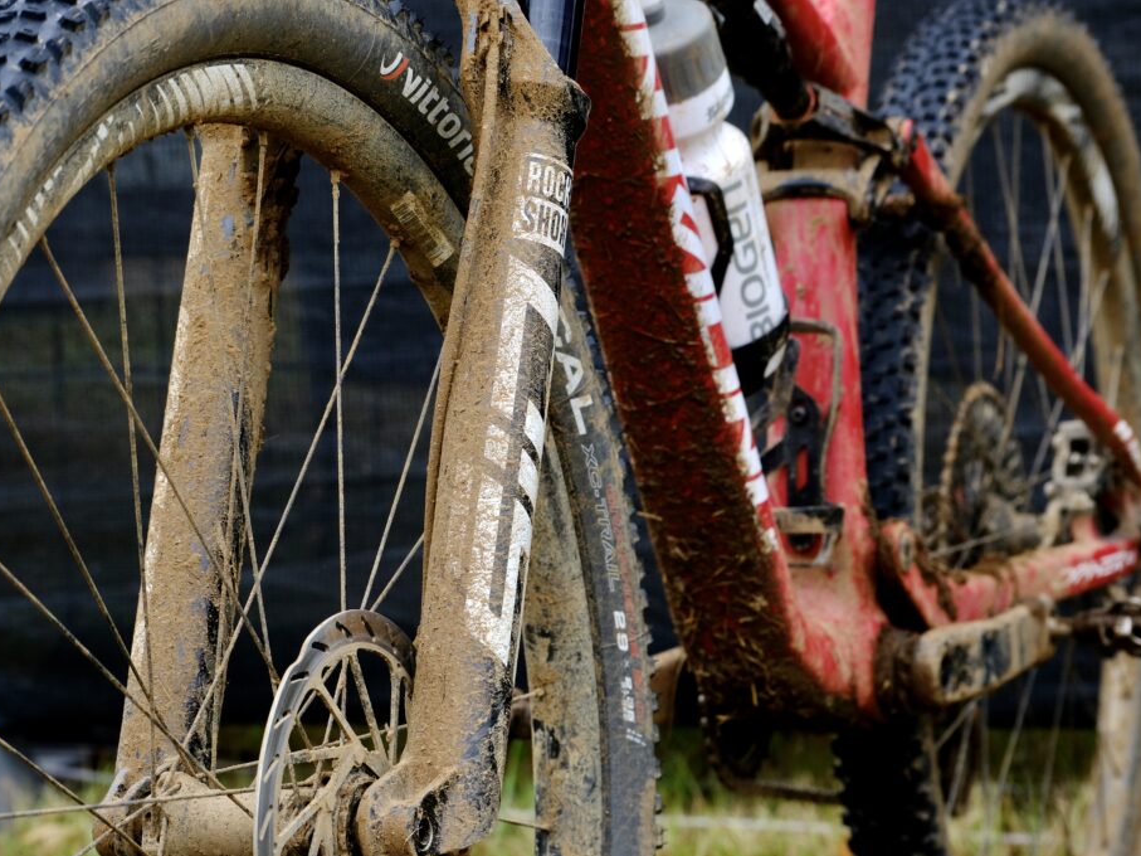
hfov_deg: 17.3
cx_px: 551
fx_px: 3757
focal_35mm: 114
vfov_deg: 13.0
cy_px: 429
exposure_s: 1/500
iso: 800
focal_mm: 70
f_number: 7.1
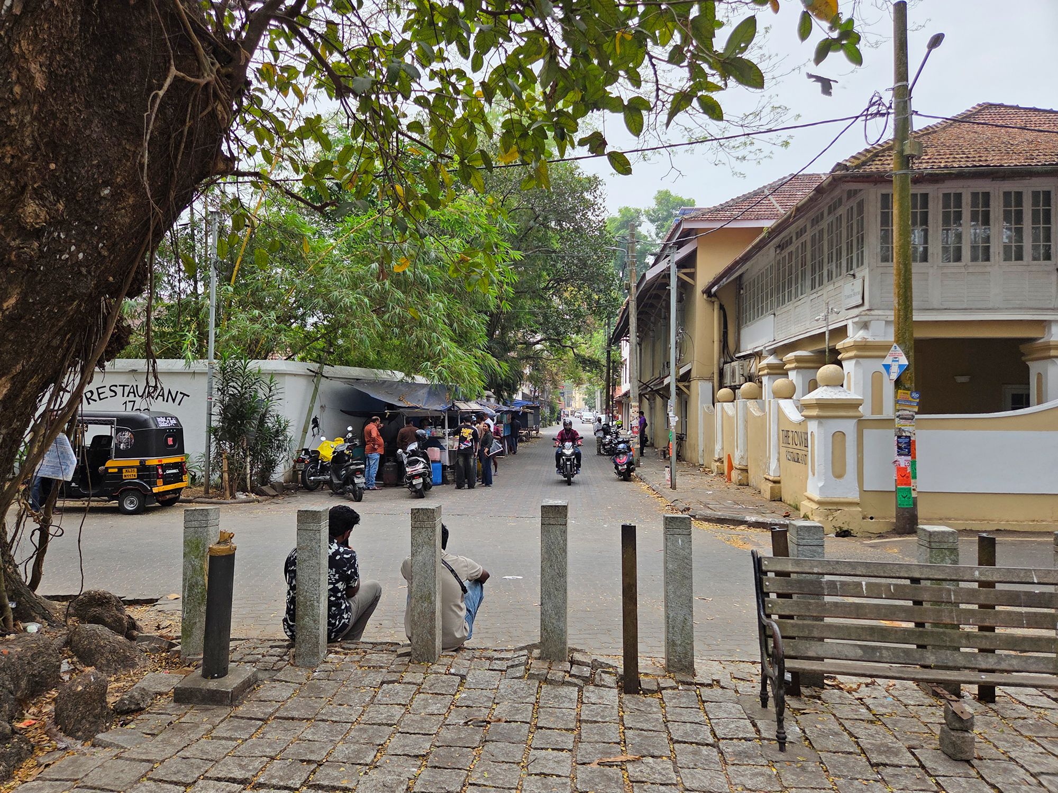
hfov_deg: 73.9
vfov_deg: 58.9
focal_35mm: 23
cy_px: 396
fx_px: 703
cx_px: 529
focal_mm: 5.4
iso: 80
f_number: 1.8
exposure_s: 1/2531
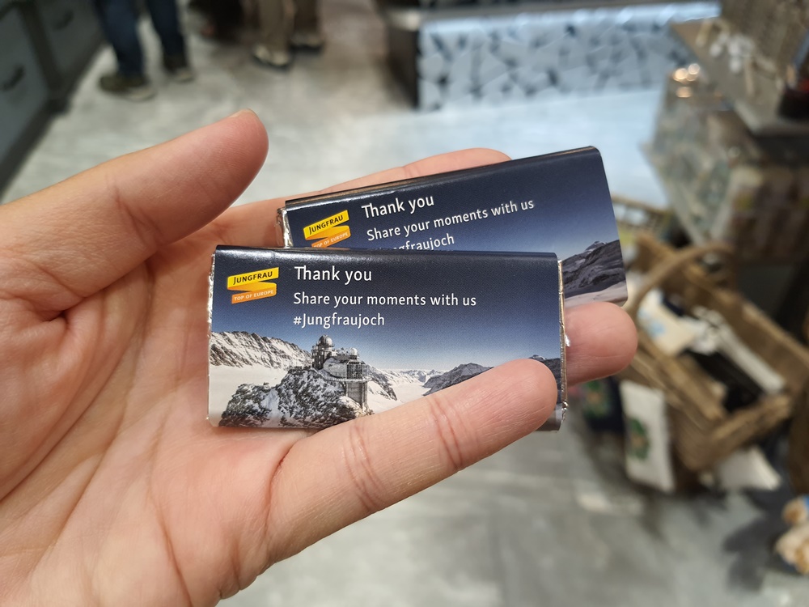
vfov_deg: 53.1
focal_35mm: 26
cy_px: 304
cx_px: 404
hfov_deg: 67.3
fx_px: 608
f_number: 1.7
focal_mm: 4.32
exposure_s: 1/120
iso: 160
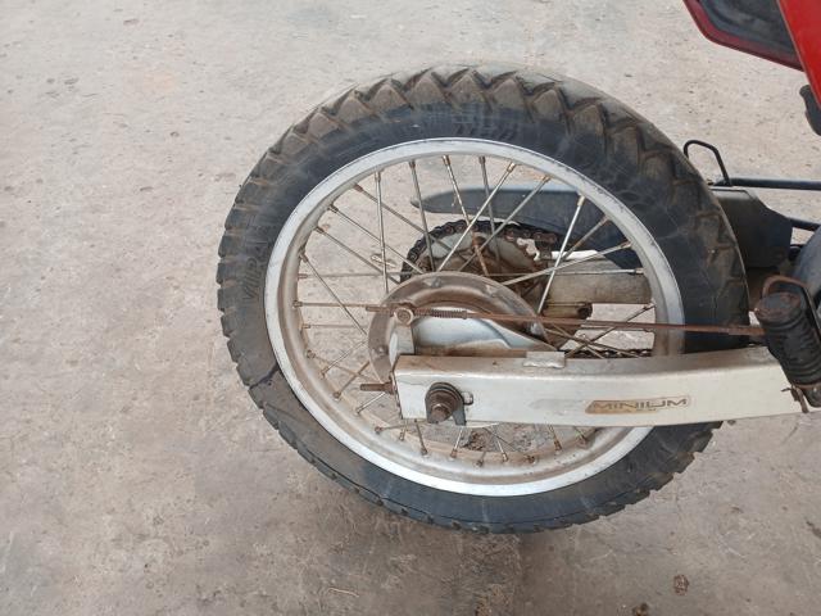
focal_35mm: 26
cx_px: 410
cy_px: 308
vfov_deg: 53.1
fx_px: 617
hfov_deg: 67.3
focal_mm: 3.98
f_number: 1.8
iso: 40
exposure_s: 1/60
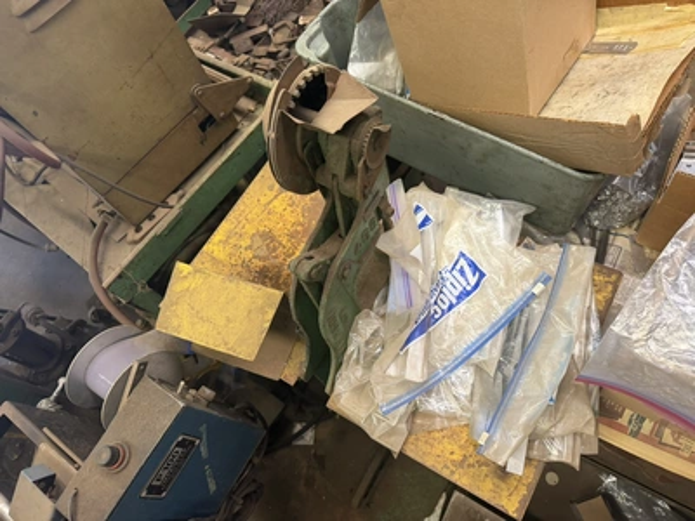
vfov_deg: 56.8
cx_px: 348
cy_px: 260
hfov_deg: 71.6
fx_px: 482
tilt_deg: -59.2
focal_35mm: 24
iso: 200
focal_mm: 6.76
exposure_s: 1/60
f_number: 1.78
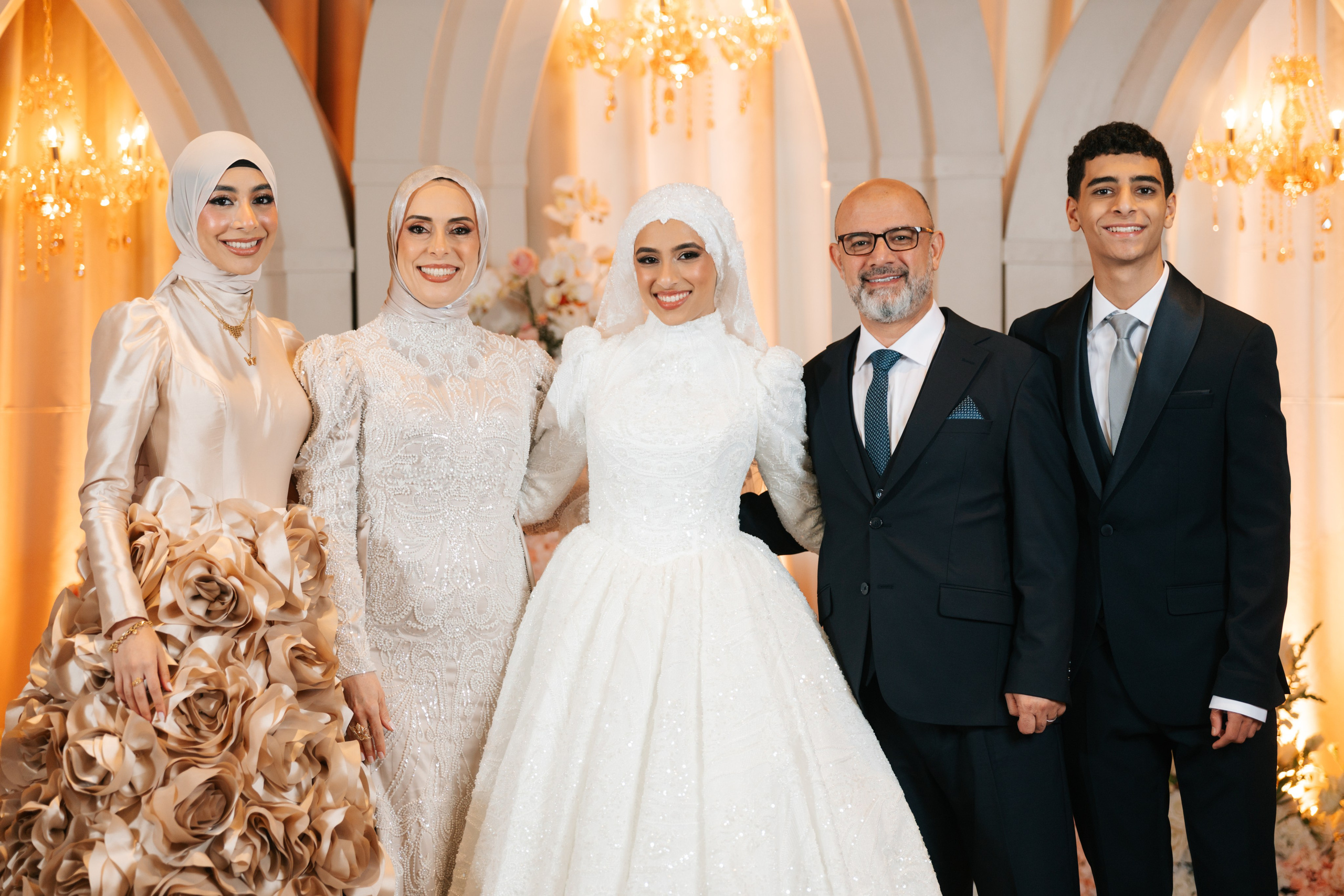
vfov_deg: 14.8
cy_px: 448
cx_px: 672
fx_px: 3443
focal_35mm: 92
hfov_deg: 22.1
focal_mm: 92
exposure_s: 1/200
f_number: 2.8
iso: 400
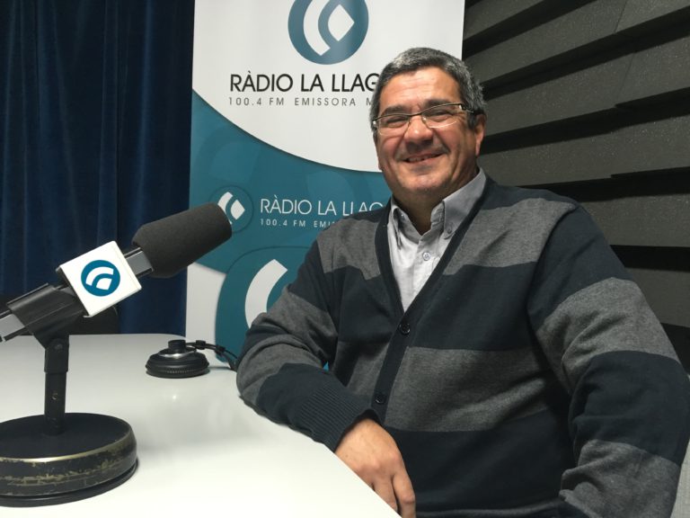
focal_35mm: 29
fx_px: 578
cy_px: 259
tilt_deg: -5.2
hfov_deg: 61.7
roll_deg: -1.4
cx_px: 345
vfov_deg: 48.2
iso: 125
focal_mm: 4.15
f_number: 2.2
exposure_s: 1/33
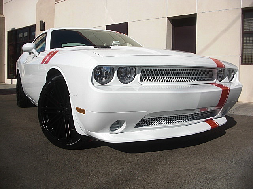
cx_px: 126
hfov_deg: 51.4
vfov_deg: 39.7
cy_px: 94
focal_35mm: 36
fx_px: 263
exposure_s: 1/250
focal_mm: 6.3
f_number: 7.9
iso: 50
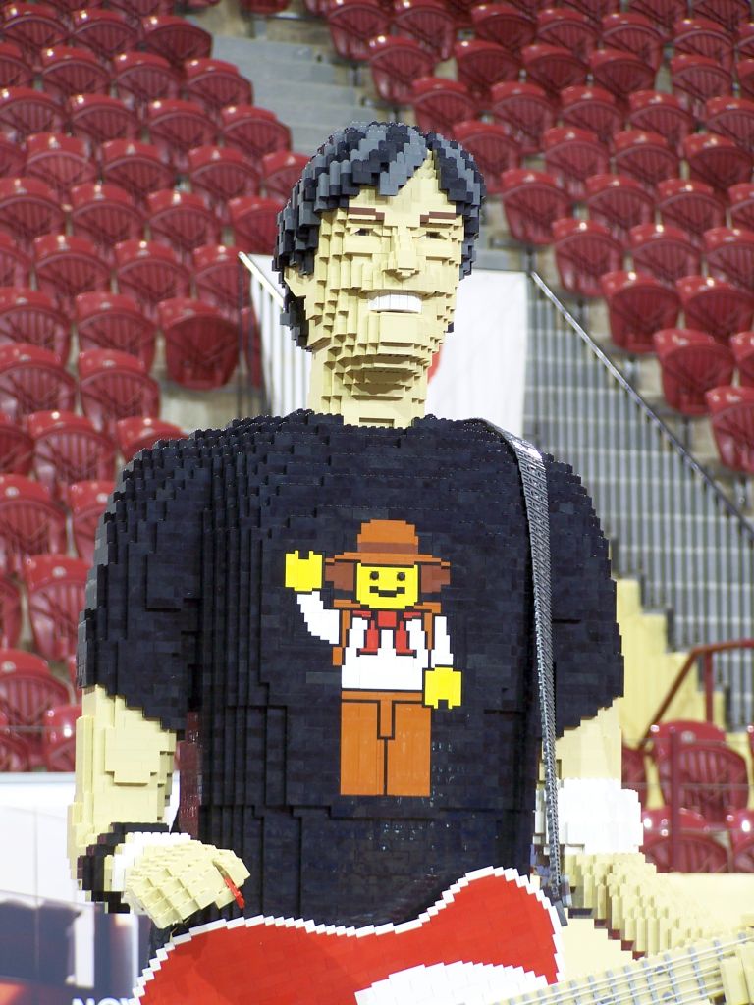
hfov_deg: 11.6
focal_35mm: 128
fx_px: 3717
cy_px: 502
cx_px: 377
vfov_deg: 15.4
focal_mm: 21.2
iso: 80
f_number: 3.2
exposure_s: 1/2
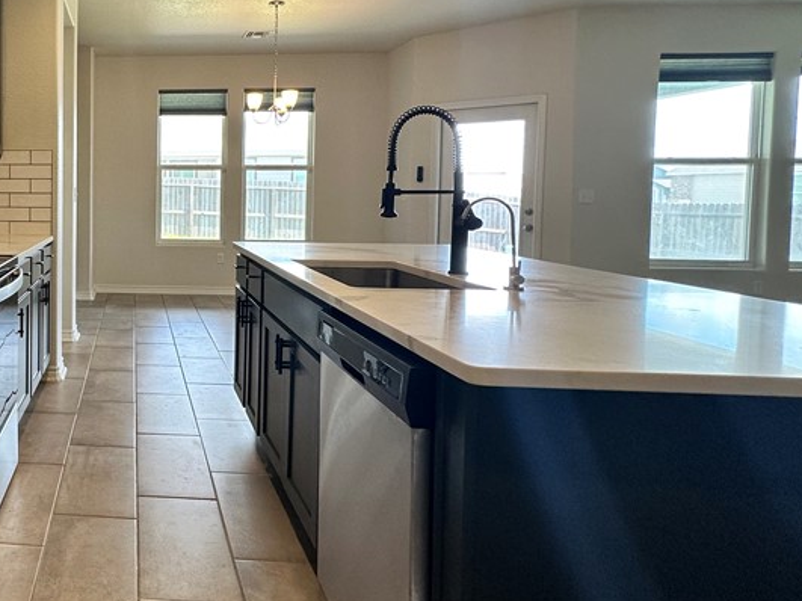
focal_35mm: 27
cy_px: 222
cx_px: 72
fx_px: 625
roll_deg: +0.0
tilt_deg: -2.2
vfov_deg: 50.8
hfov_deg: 56.0
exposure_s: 1/120
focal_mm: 2.22
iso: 160
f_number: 2.2
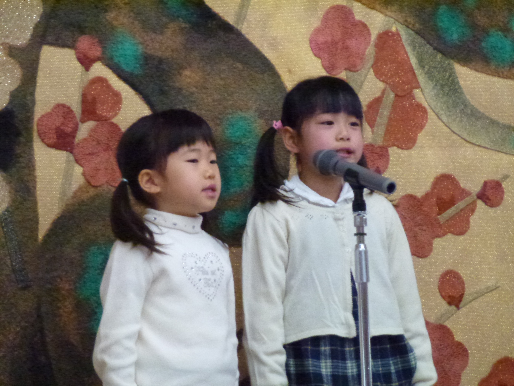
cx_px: 257
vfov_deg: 6.0
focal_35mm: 249
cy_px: 193
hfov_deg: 8.0
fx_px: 3697
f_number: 5.6
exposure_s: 1/125
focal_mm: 44.5
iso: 1600
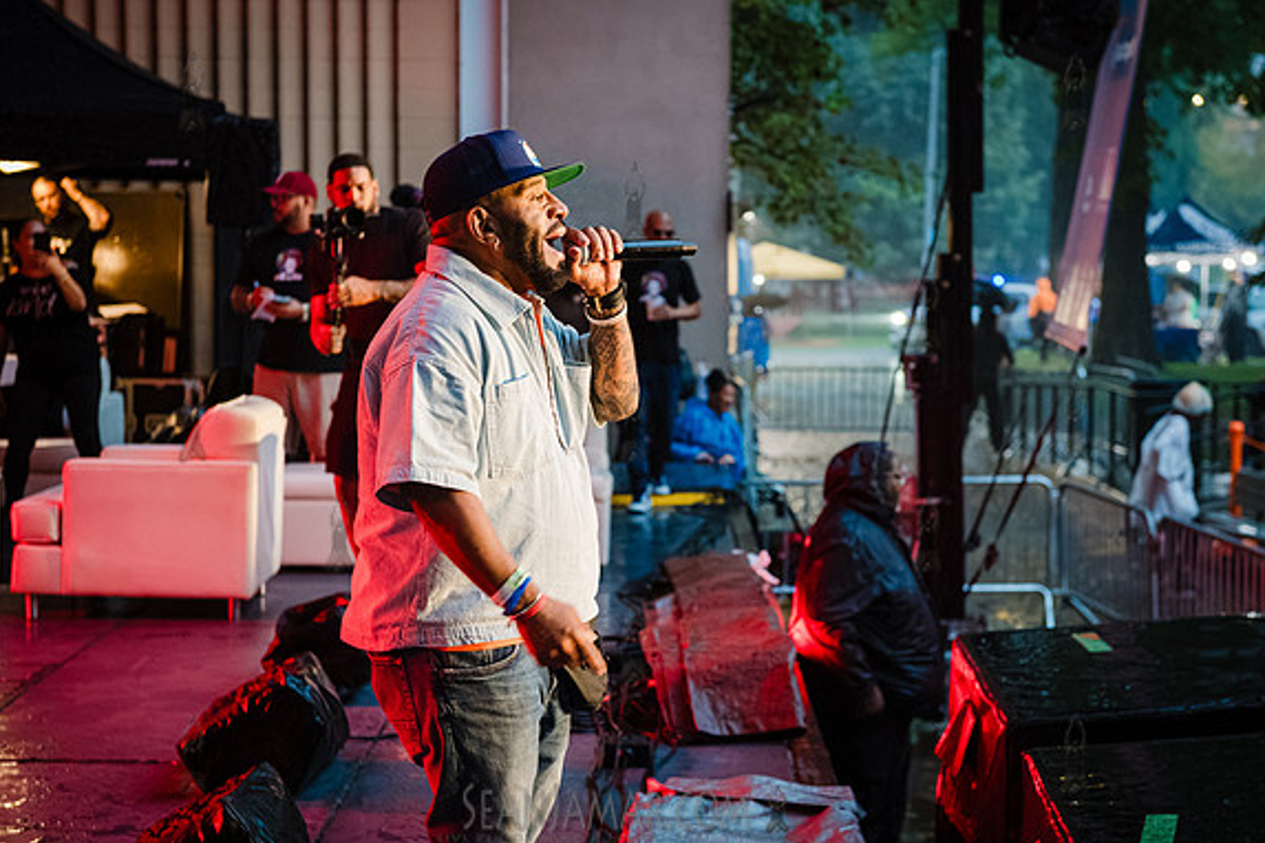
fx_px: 2389
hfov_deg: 29.6
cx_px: 679
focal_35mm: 68
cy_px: 406
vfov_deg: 20.0
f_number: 3.5
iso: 6400
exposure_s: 1/200
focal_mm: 62
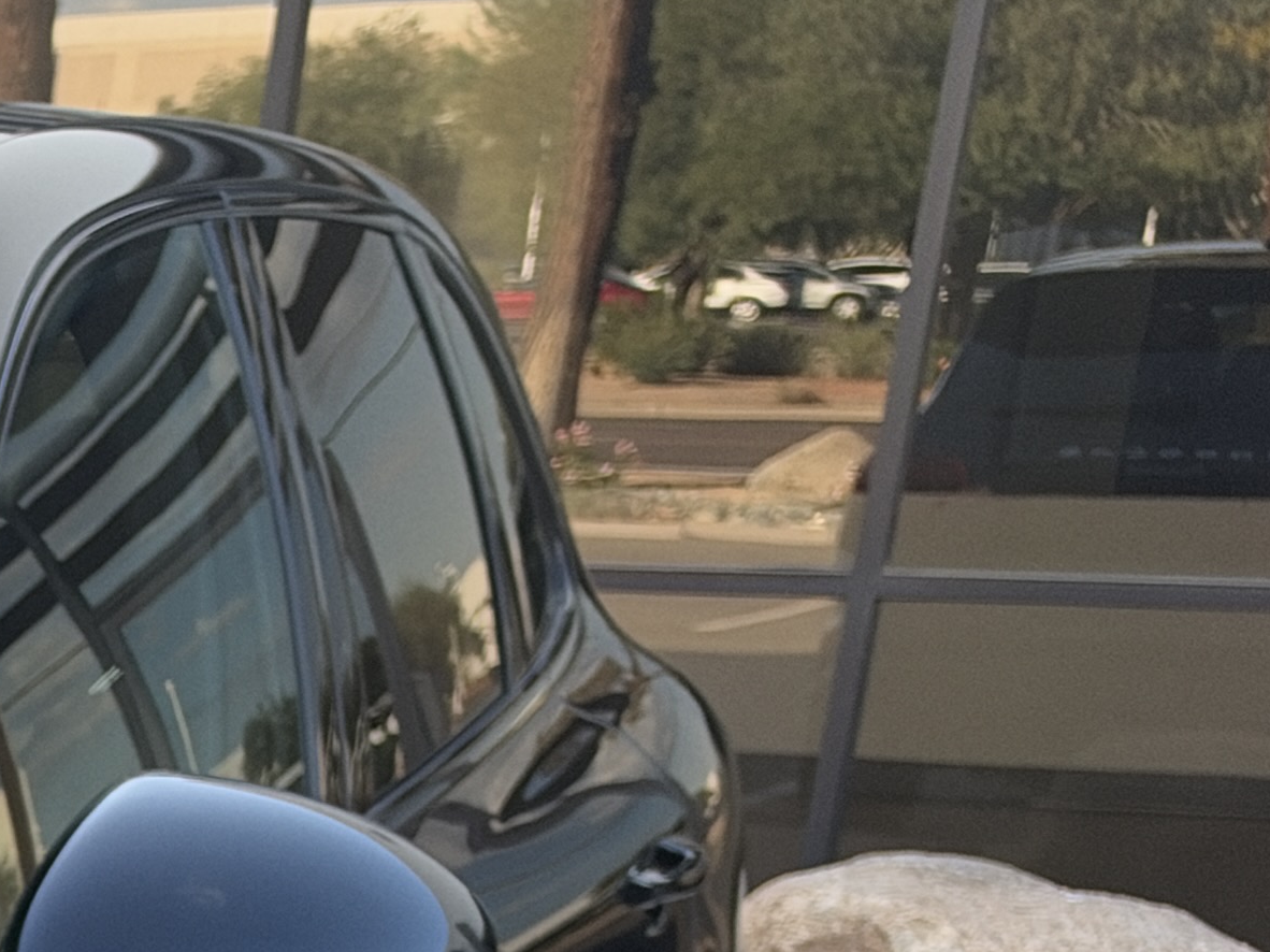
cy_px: 1898
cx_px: -1657
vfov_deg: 11.5
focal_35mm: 116
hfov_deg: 13.2
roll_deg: +0.4
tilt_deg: -20.1
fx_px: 4255
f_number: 1.8
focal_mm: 6.93
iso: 64
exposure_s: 1/519
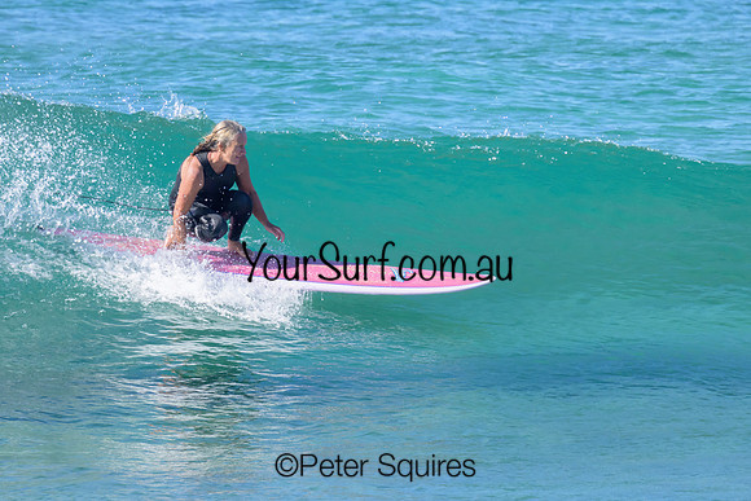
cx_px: 365
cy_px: 206
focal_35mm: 1086
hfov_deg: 1.9
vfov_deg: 1.3
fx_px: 22665
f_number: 11
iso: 1250
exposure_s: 1/1250
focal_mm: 800
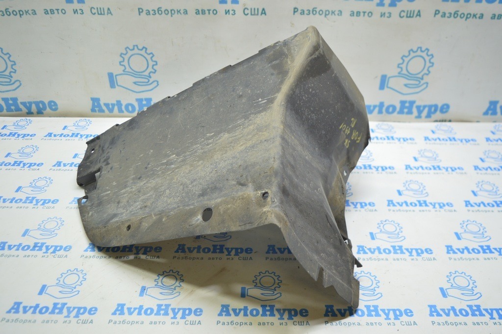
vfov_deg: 41.6
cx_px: 251
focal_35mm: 32
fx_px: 439
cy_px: 167
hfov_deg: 59.5
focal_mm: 21
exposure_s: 1/40
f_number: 3.8
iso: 400
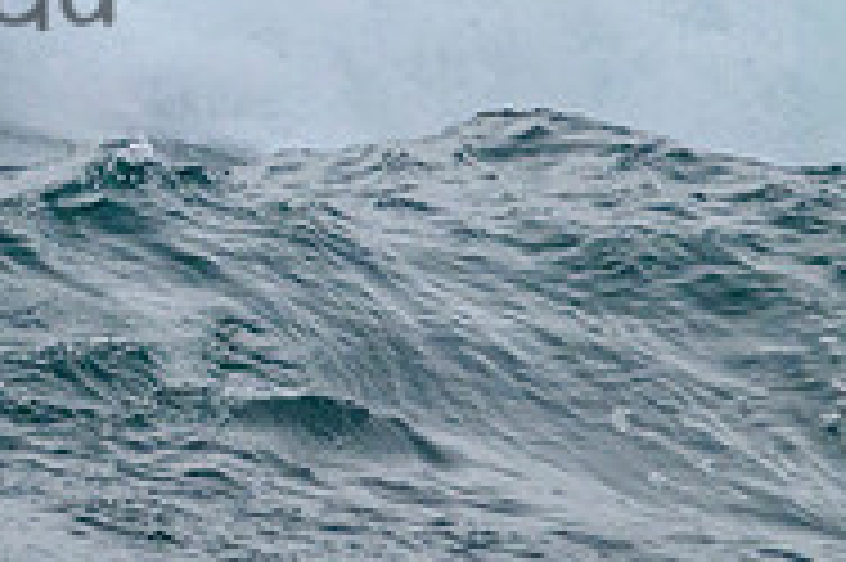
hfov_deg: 0.6
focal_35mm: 3398
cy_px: -223
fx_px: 79781
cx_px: -248
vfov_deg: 0.4
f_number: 11
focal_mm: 800
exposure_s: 1/2000
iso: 1800
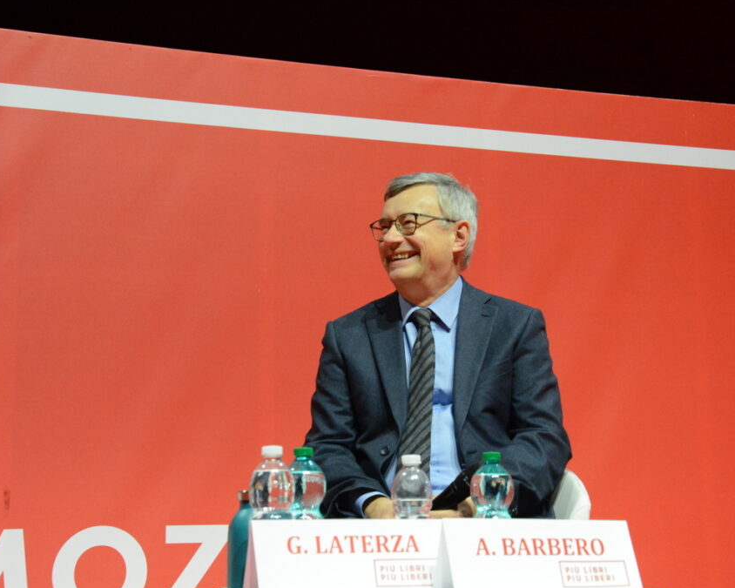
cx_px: 435
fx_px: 1784
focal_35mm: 82
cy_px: 295
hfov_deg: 23.3
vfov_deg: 18.7
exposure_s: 1/125
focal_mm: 48
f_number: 9
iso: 4000
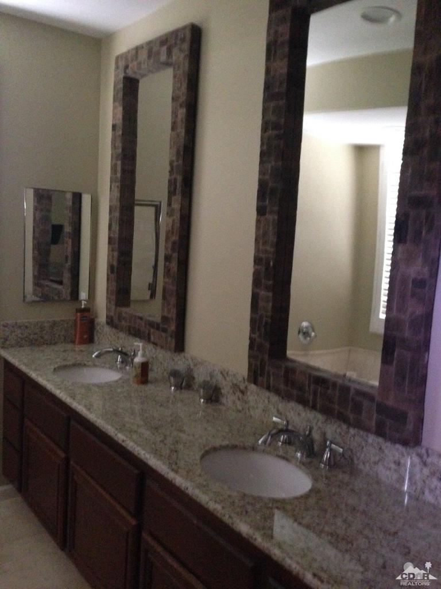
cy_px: 294
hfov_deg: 42.9
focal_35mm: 33
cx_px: 220
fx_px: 561
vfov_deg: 55.4
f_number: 2.4
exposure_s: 1/15
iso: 800
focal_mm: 4.12
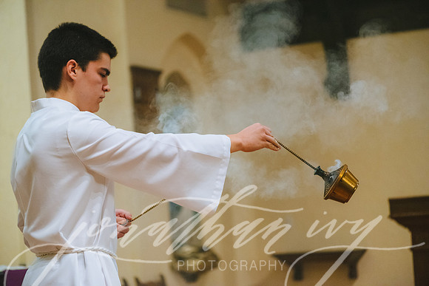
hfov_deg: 19.5
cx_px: 214
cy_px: 143
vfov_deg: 13.0
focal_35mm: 105
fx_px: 1251
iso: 4000
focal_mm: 105
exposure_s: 1/500
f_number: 2.8
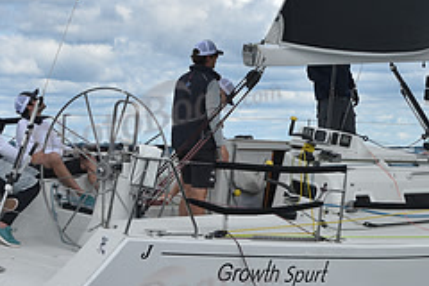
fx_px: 2014
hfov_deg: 12.1
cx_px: 375
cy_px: 185
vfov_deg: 8.1
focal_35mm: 169
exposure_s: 1/800
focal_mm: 70
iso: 250
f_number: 9
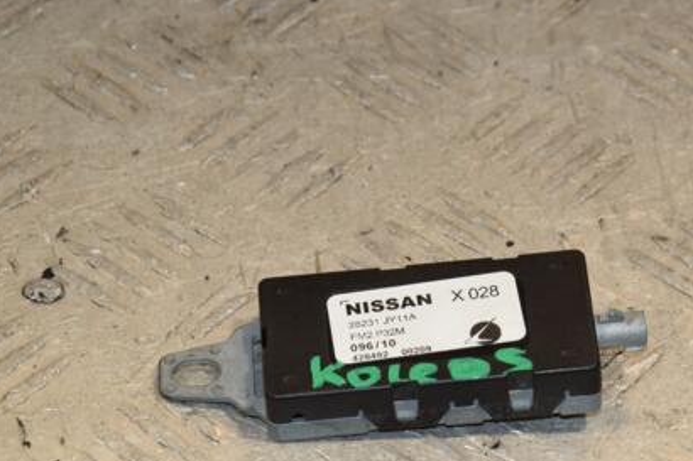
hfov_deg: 8.9
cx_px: 417
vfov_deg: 5.9
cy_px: 297
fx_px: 4440
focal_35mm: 231
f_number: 8
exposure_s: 1/200
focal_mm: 105
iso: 800
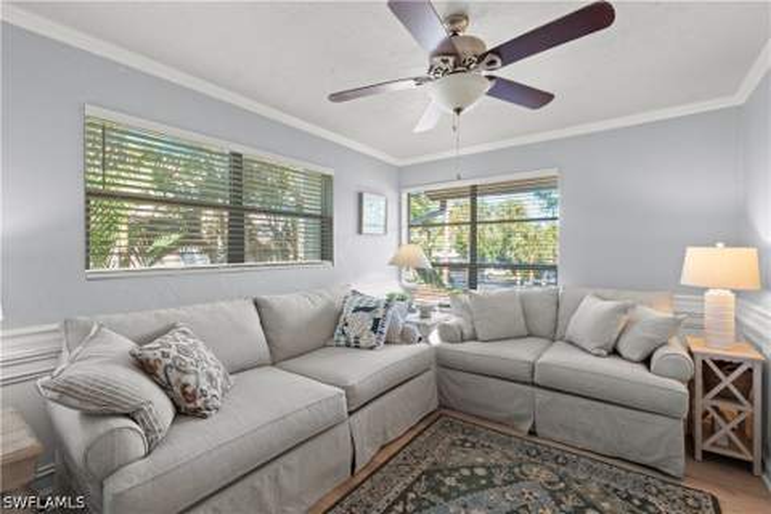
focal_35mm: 16
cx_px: 386
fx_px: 343
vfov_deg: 73.7
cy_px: 257
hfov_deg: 96.7
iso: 640
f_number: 13
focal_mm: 16
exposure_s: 1/4
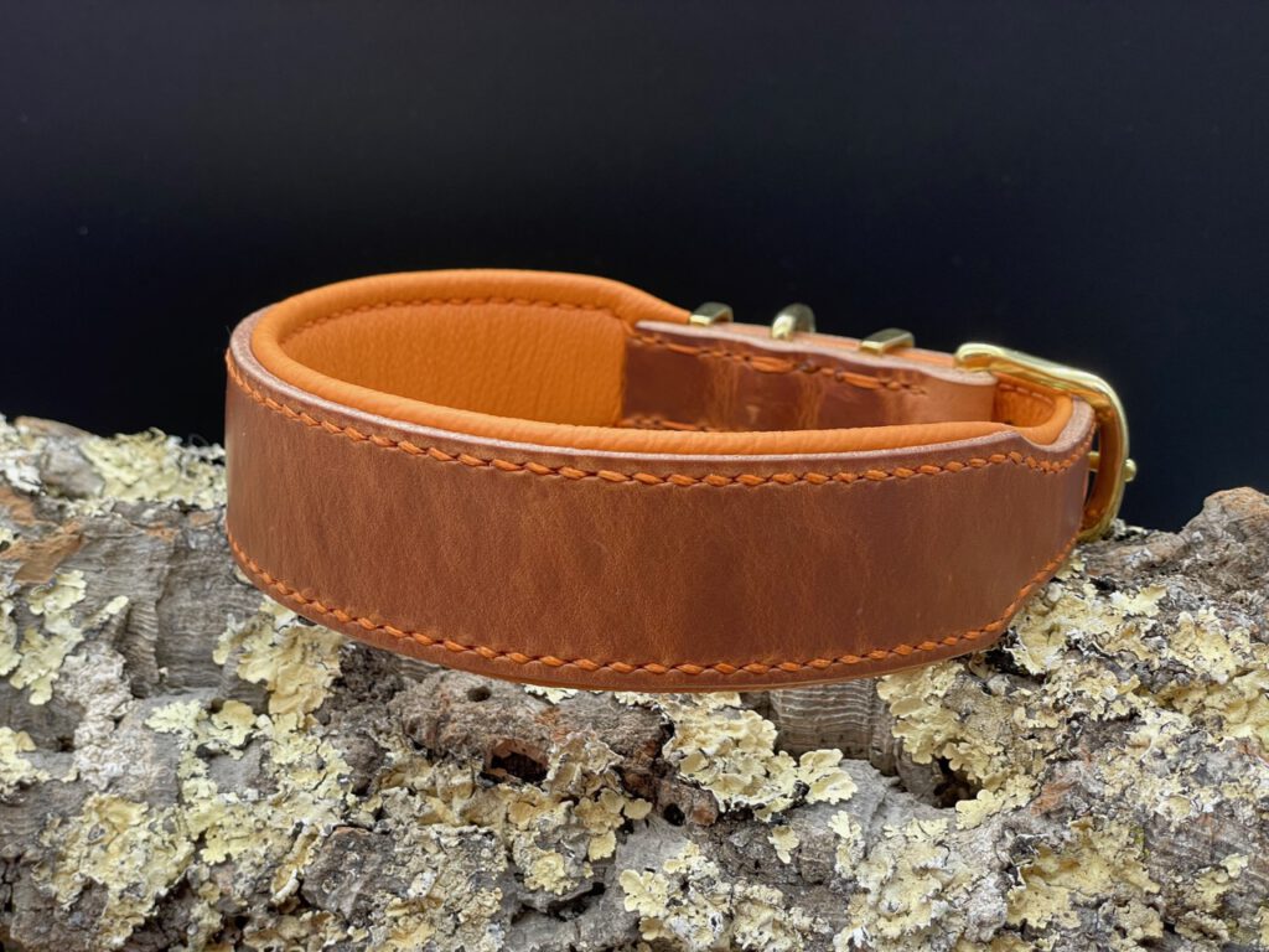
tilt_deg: -22.4
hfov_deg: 36.8
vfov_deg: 28.0
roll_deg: +1.6
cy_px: 476
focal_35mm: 52
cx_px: 634
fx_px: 1906
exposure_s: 1/100
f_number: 2
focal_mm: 6
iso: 80
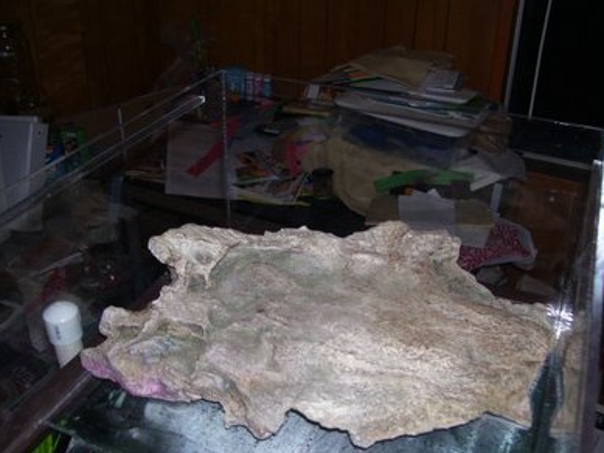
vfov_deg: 37.7
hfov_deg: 49.0
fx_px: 663
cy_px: 230
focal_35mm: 38
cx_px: 301
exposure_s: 1/60
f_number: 2.7
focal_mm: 6
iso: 125
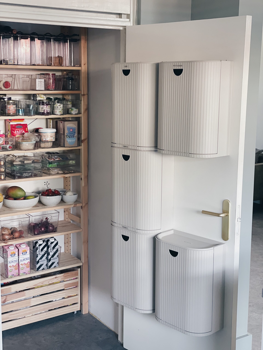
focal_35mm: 52
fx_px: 527
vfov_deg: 36.8
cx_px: 132
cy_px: 175
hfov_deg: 28.0
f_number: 2
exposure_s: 1/50
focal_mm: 6
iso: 160
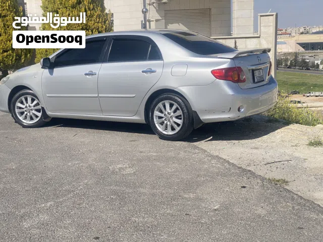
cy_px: 121
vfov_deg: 28.0
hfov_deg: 36.8
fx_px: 485
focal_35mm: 52
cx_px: 162
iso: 20
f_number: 2
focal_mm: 6
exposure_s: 1/2398
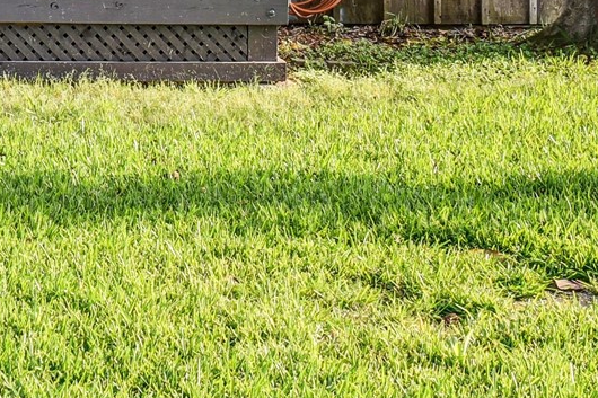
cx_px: -94
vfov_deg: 10.9
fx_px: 2042
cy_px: -92
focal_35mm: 123
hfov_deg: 16.1
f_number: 9
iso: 100
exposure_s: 1/60
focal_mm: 20
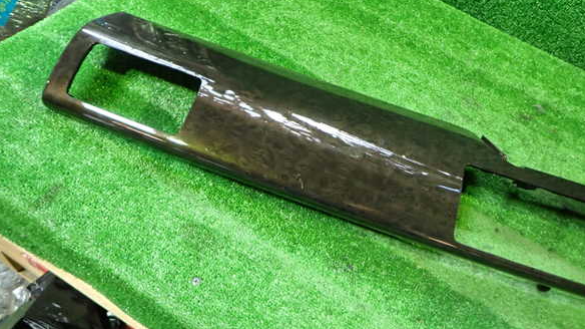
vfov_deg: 41.4
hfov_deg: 67.9
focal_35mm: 28
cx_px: 297
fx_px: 434
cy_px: 172
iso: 500
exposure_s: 1/30
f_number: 2
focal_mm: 4.5
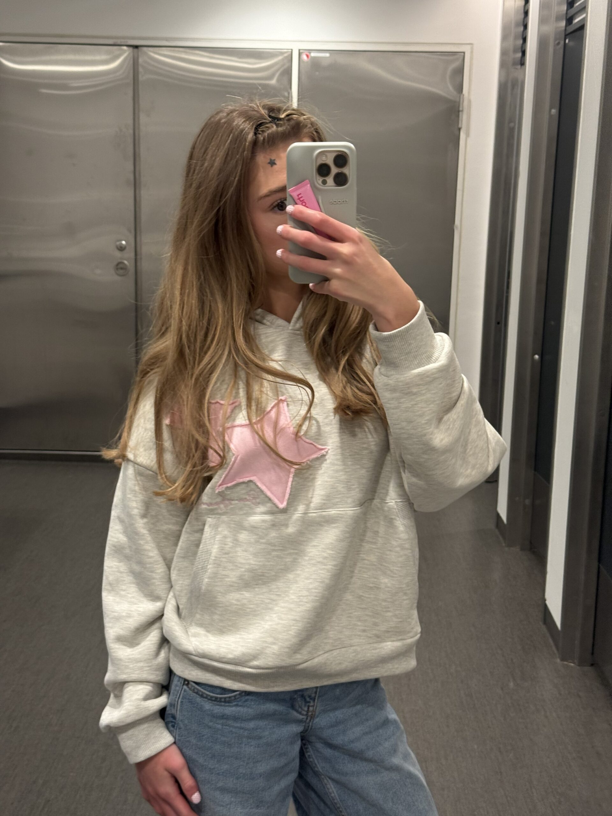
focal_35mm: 48
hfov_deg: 30.3
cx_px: 306
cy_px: 408
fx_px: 1131
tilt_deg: -10.9
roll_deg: -2.6
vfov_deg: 39.7
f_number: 1.78
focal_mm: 6.76
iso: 125
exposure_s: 1/50
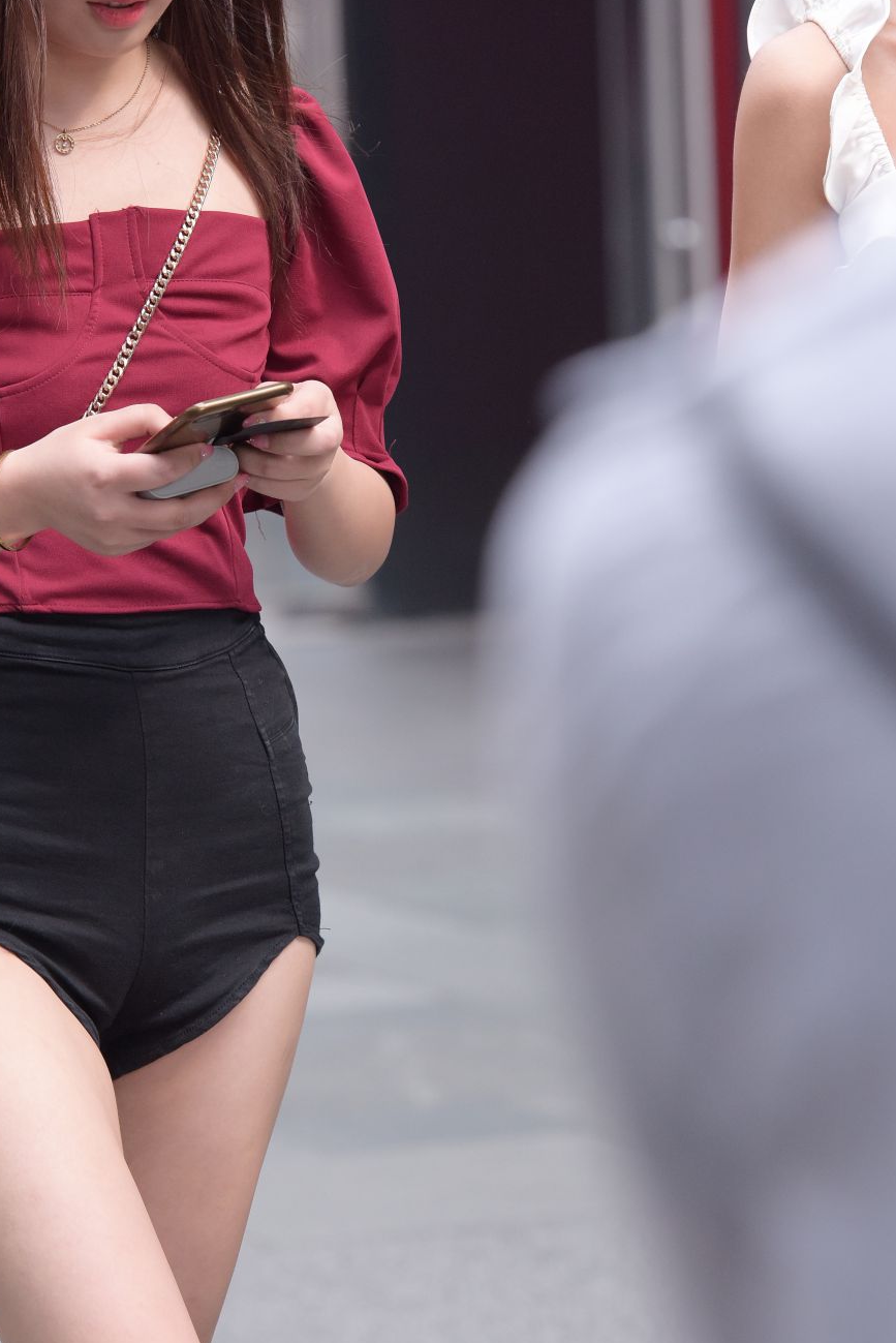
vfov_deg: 7.6
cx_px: 145
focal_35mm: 271
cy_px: 603
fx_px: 10108
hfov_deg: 5.1
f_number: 4
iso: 900
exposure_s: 1/800
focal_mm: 145
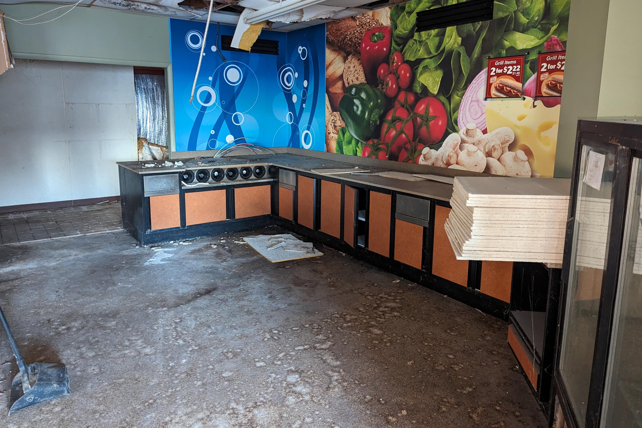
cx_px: 313
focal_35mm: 26
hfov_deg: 69.4
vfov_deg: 49.4
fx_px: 464
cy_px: 185
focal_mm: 6.81
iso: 1024
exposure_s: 1/26.1
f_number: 1.85
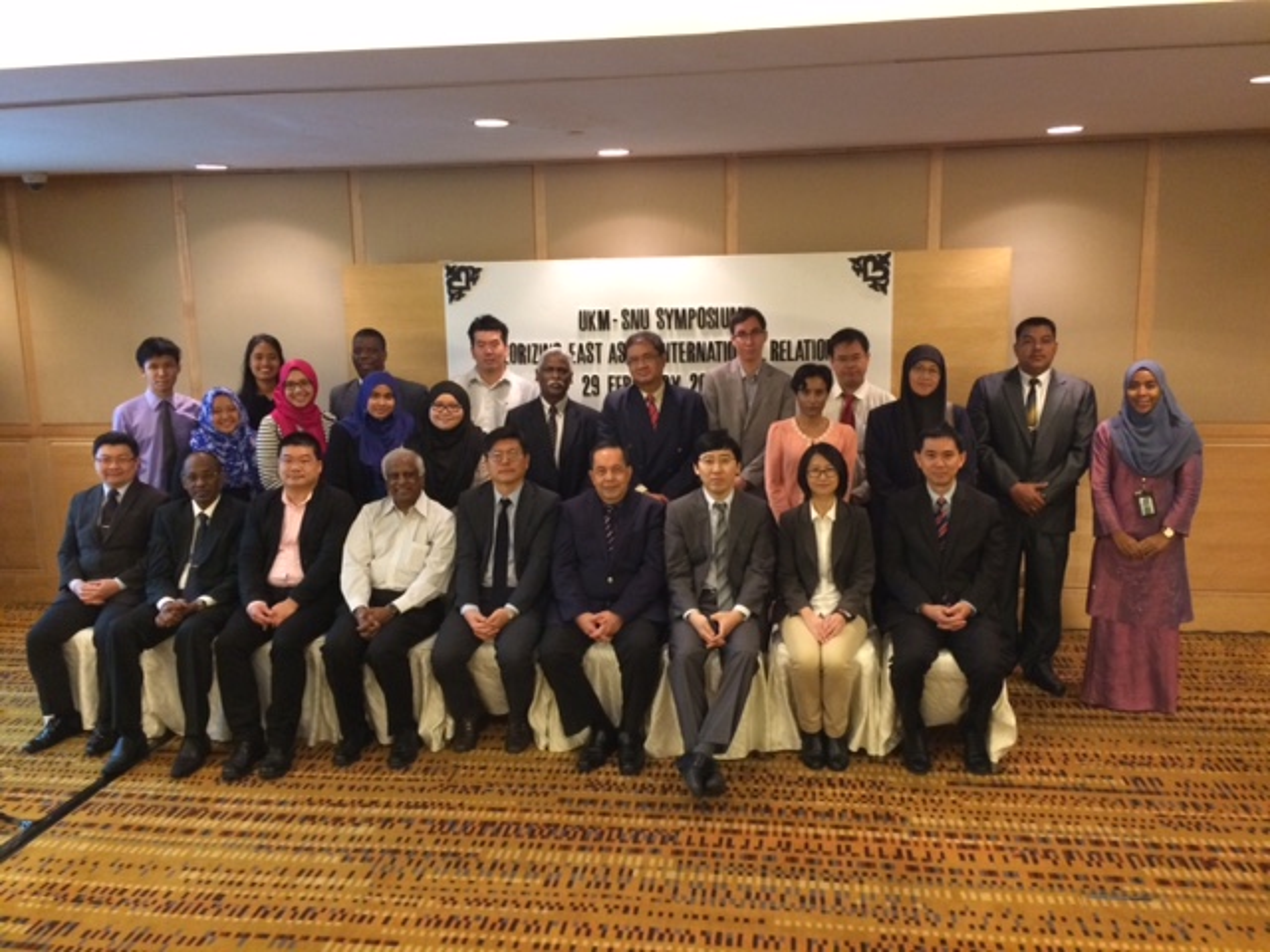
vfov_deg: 48.2
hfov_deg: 61.7
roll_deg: +2.2
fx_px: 1064
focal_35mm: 29
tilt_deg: -9.8
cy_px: 476
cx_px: 635
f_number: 2.2
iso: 320
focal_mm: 4.15
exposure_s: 1/20
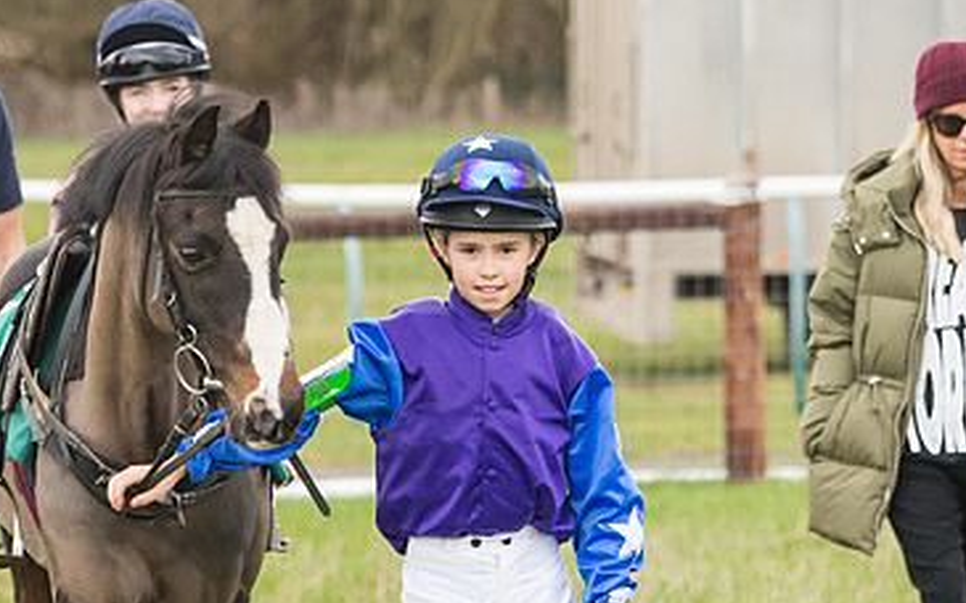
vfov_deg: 4.2
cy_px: 489
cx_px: 496
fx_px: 8186
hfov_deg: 6.8
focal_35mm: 311
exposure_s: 1/1250
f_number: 4
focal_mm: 110
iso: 800
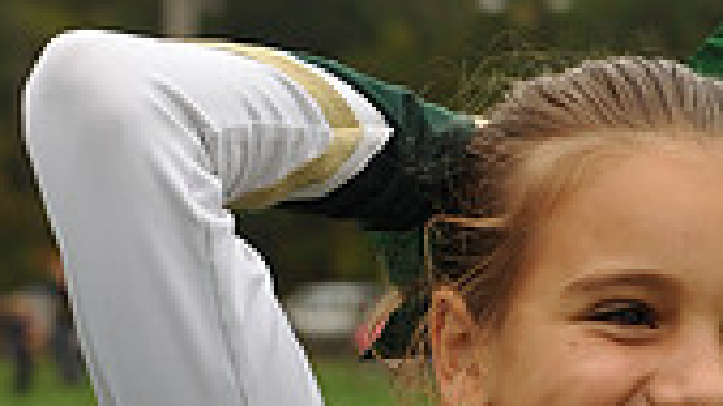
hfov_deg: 11.9
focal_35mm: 180
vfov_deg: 6.6
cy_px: 714
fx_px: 3450
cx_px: 565
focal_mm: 50
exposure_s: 1/2500
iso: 800
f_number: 4
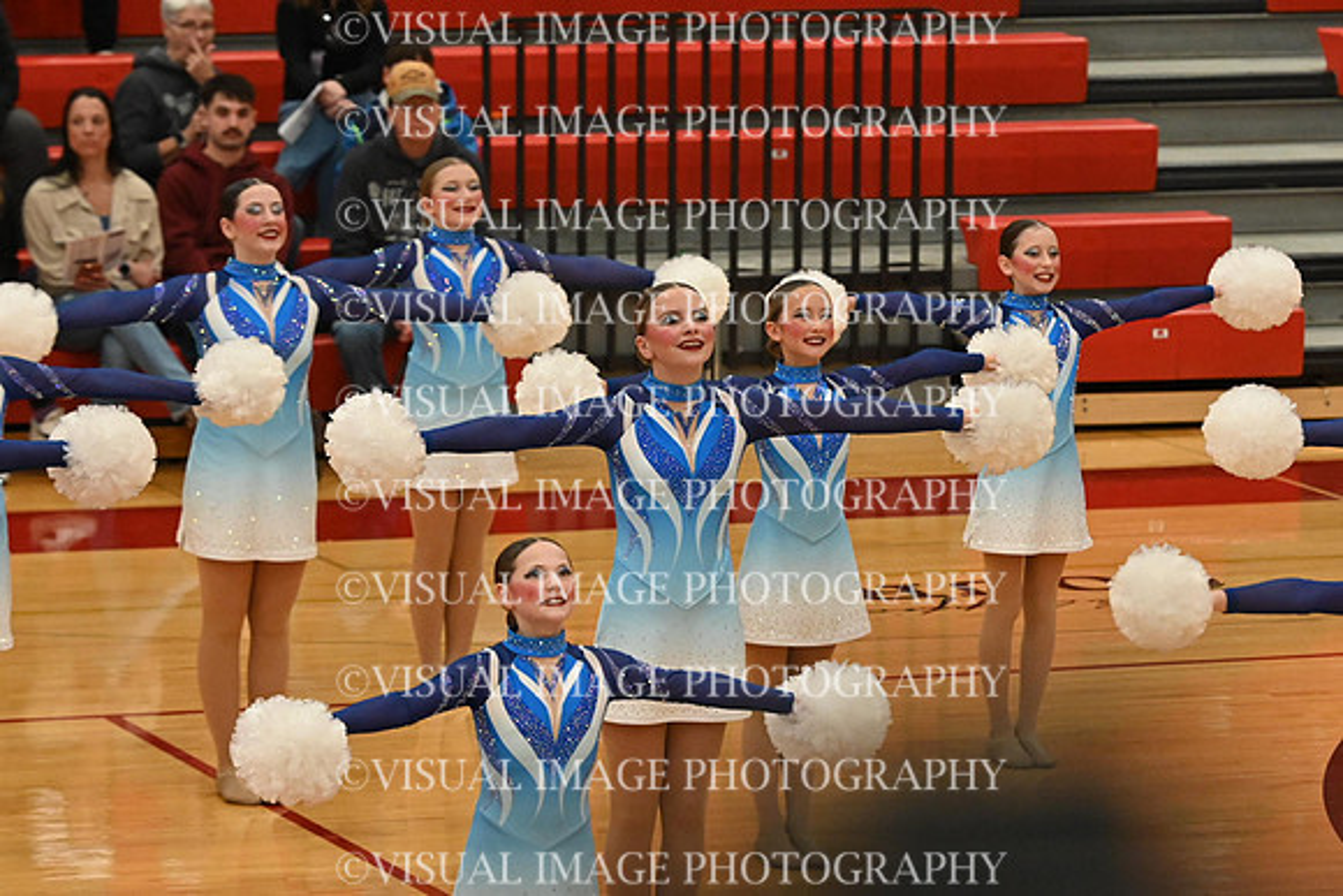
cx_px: 672
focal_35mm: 225
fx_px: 8395
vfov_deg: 6.1
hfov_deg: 9.1
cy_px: 448
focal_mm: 150
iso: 6400
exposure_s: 1/400
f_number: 4
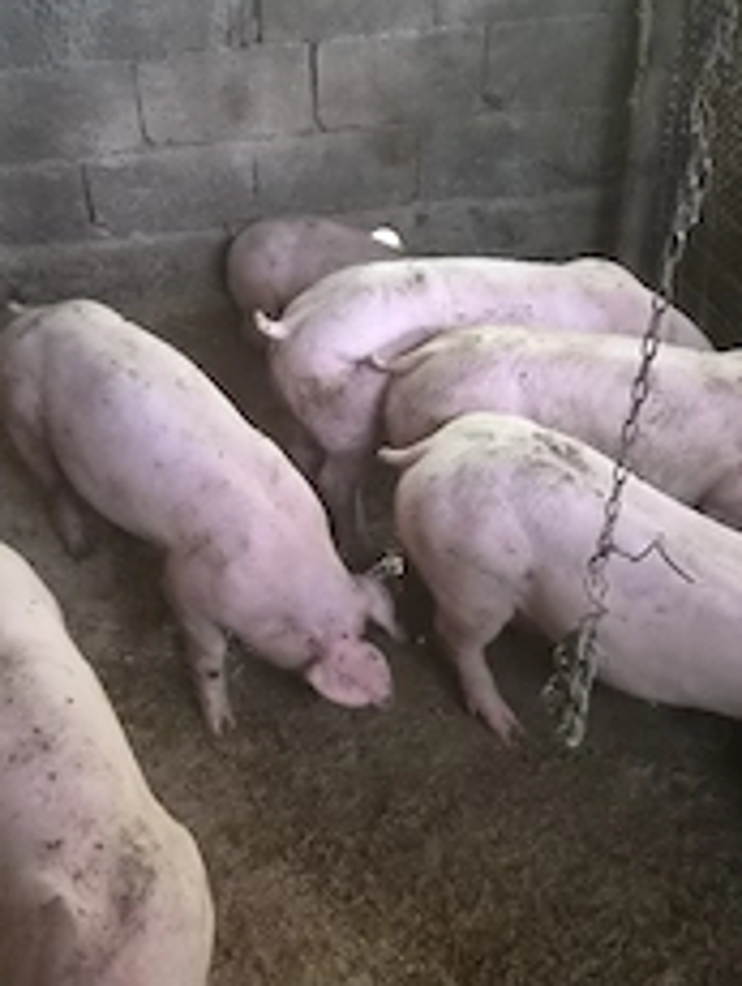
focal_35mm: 40
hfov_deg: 36.0
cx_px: 347
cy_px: 532
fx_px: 1141
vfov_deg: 46.7
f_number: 1.8
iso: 2500
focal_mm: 5.4
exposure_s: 1/100
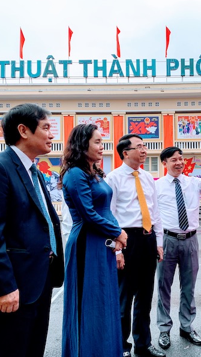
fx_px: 360
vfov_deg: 52.8
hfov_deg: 30.8
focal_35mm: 38
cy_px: 178
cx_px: 140
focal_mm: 4.25
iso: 25
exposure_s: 1/122
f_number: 1.8
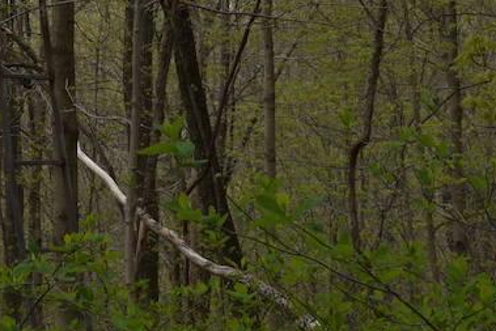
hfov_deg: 11.5
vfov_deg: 7.8
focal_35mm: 172
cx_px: -209
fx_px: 2370
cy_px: -225
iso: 200
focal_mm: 29
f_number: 8
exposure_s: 1/320
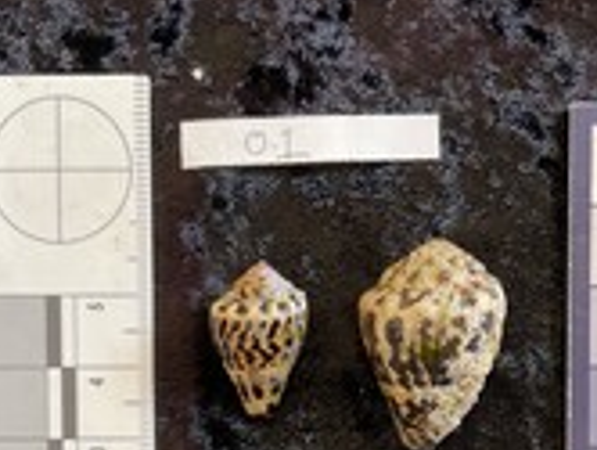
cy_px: 448
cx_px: 428
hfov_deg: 31.2
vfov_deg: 23.1
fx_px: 1054
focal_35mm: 61
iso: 40
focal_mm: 3
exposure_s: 1/60
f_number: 1.8
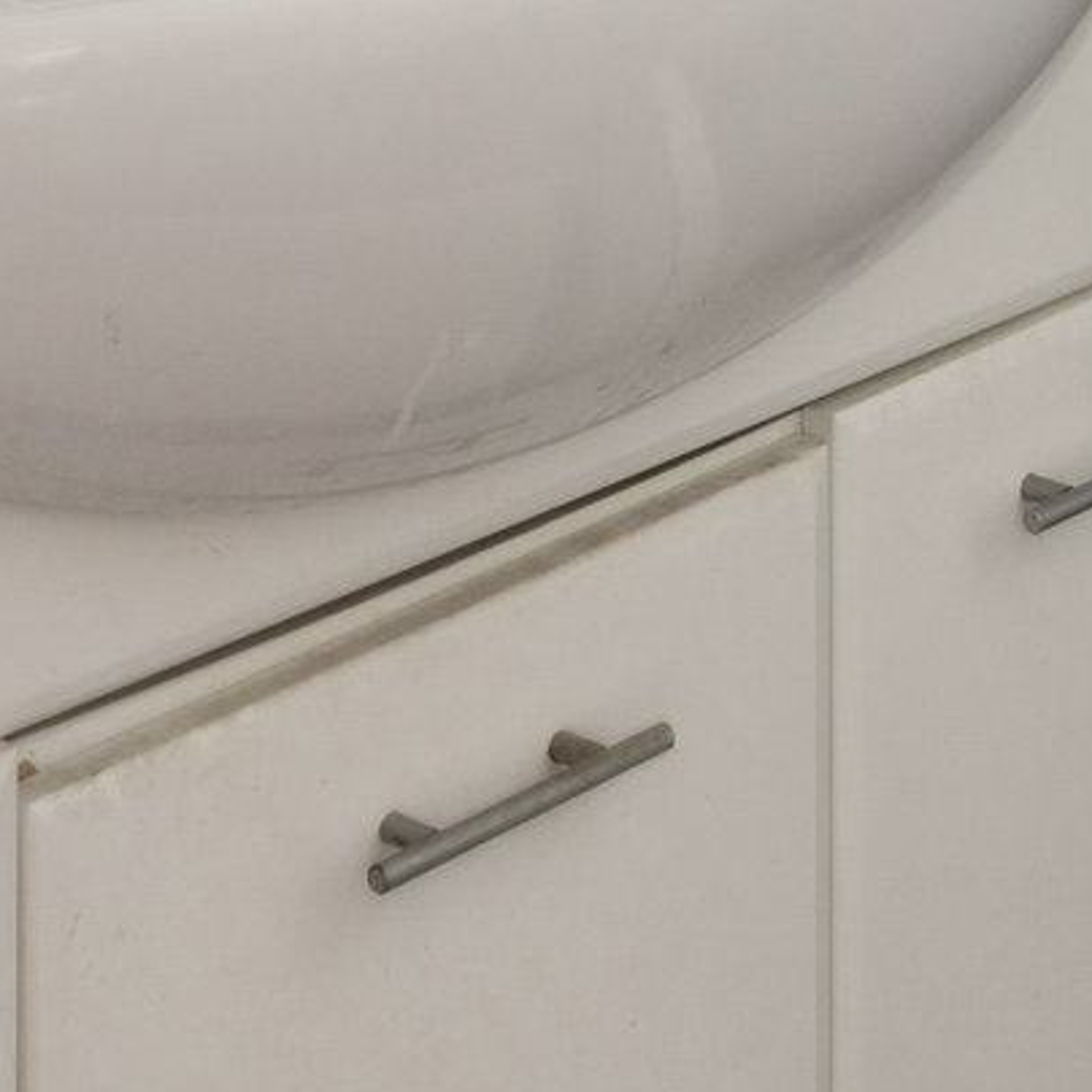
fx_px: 4283
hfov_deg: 14.1
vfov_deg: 12.5
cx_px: 1279
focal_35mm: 120
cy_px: -1195
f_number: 10
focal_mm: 19
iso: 200
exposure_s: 1.3
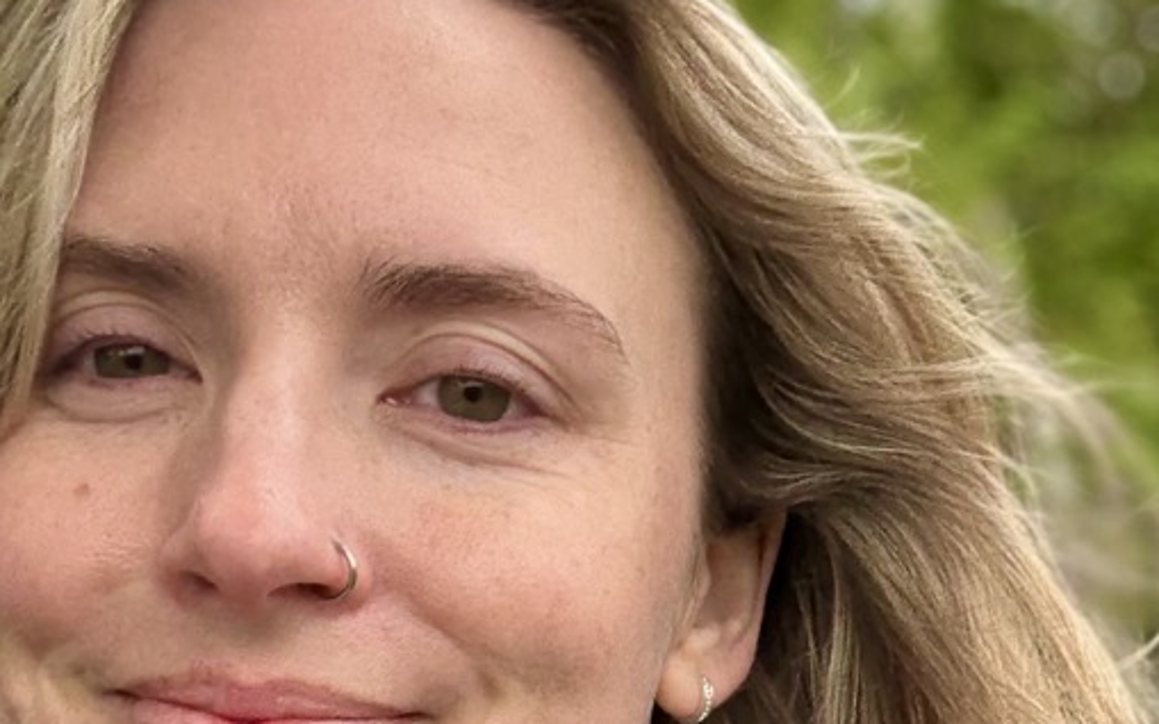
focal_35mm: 75
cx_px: 745
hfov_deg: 27.4
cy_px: 947
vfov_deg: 16.4
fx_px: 2369
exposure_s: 1/107
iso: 80
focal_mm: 2.69
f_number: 1.9
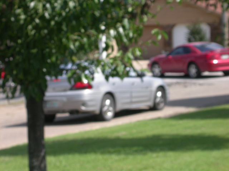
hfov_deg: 12.8
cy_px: 86
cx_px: 114
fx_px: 1019
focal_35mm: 154
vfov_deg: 9.6
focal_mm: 32
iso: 100
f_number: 6.5
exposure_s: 1/256
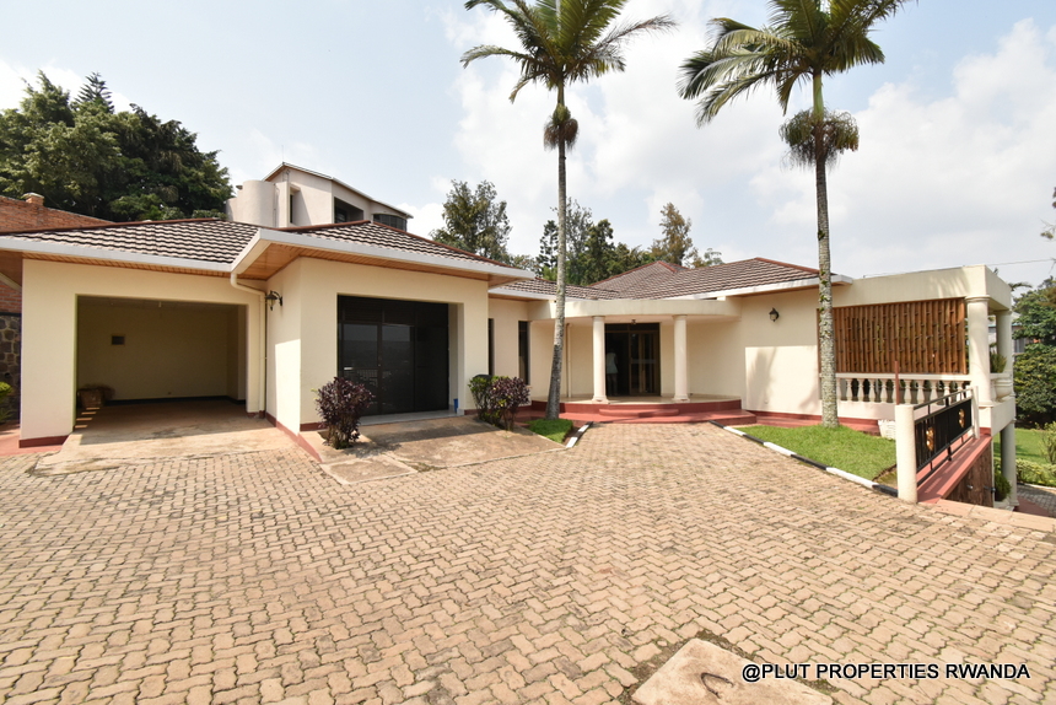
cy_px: 352
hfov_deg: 100.4
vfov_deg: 77.4
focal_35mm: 15
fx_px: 440
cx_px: 528
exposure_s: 1/1000
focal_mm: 10
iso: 800
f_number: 8
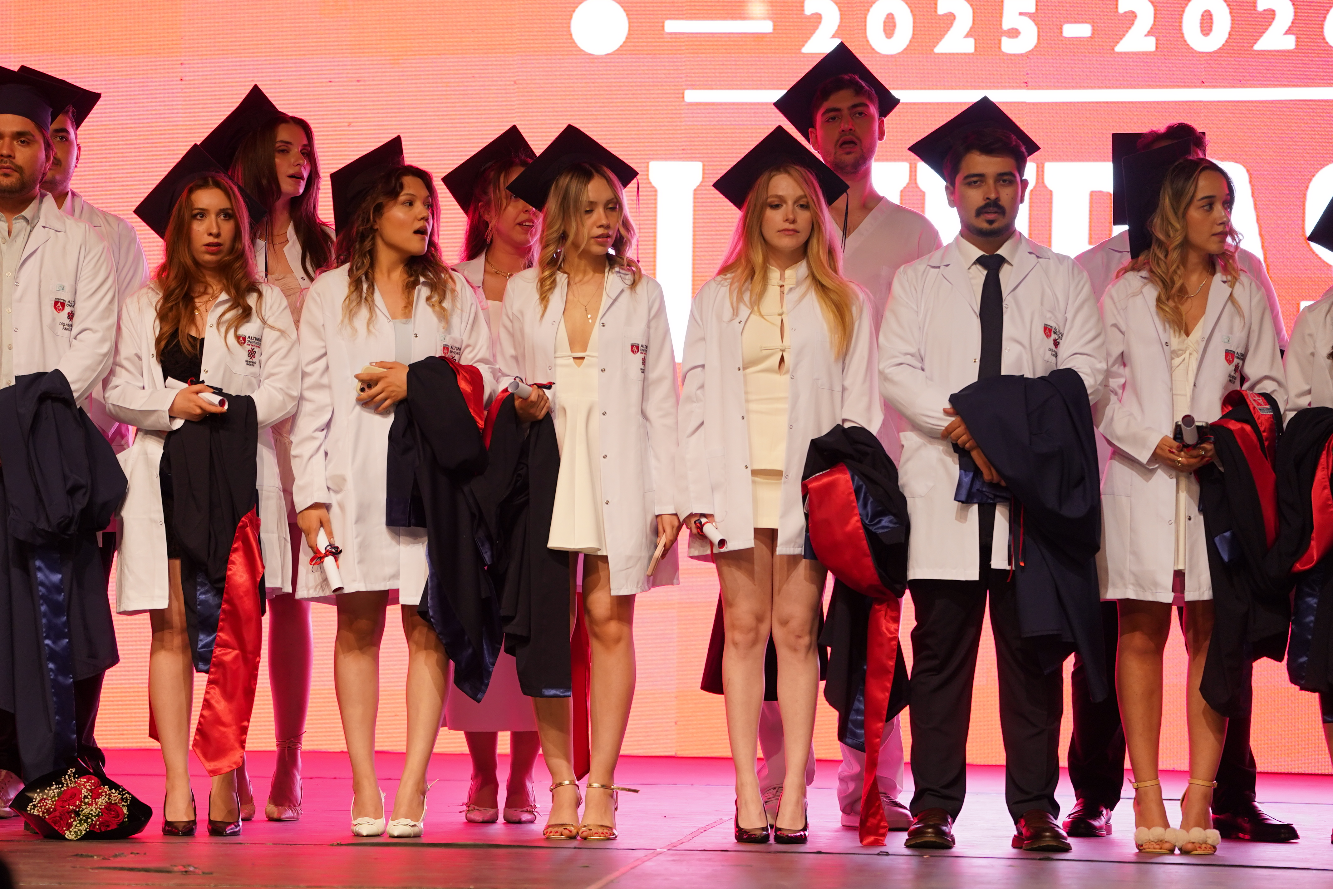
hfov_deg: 7.3
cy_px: 489
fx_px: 10404
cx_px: 456
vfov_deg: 4.9
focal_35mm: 281
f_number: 2.8
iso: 640
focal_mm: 200
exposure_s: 1/160
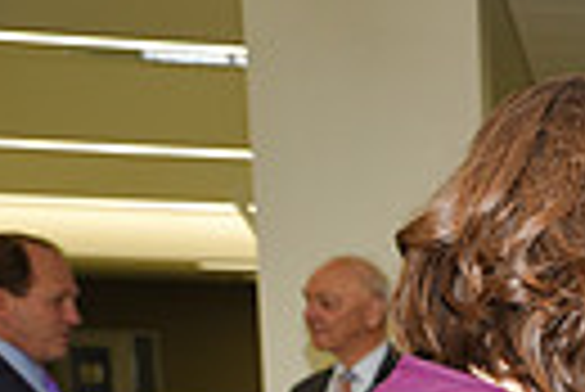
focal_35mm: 156
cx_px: 1296
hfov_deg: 11.4
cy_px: 822
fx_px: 2538
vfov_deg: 8.3
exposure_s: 1/60
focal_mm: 35
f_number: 5
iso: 200
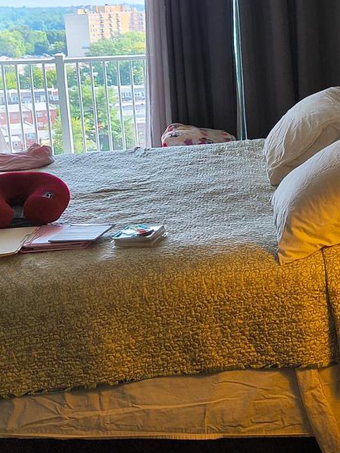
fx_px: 877
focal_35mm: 67
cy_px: 168
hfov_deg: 21.0
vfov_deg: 28.8
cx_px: 357
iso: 209
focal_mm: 4.68
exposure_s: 1/120
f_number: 1.7
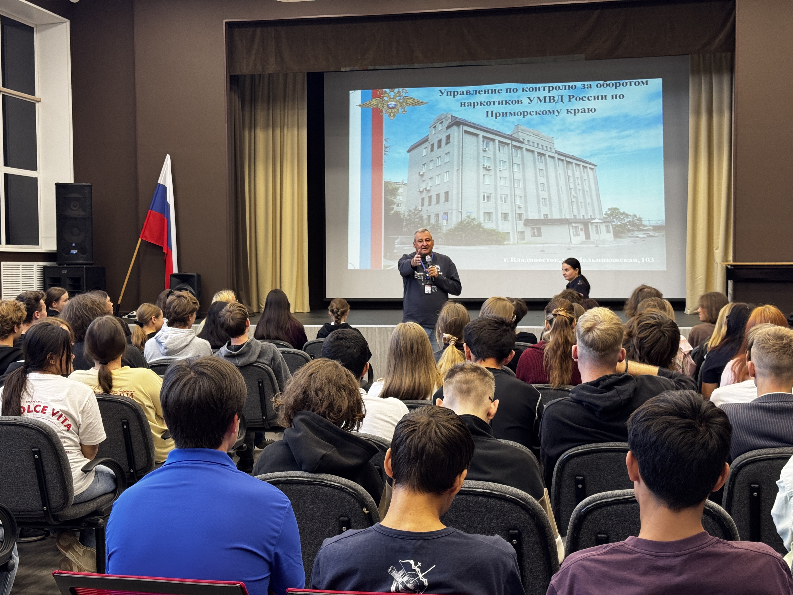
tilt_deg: -1.2
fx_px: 1100
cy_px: 298
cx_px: 396
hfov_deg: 39.7
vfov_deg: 30.3
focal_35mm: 48
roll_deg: +0.8
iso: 160
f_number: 1.78
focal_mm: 6.76
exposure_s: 1/60
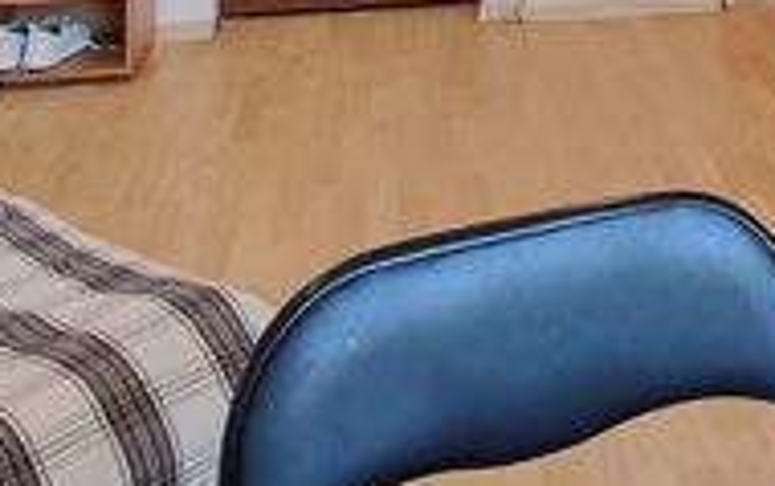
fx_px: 1078
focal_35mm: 51
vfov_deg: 18.4
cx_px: 638
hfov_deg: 37.9
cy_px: -441
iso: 320
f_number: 2.2
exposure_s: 1/33
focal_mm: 2.2
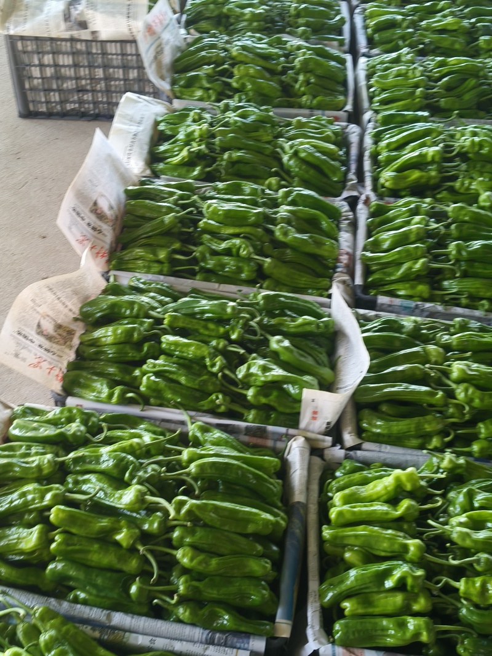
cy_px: 328
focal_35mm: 39
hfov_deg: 36.8
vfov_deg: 47.9
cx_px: 246
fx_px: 739
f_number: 1.8
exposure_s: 1/100
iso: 125
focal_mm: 4.84
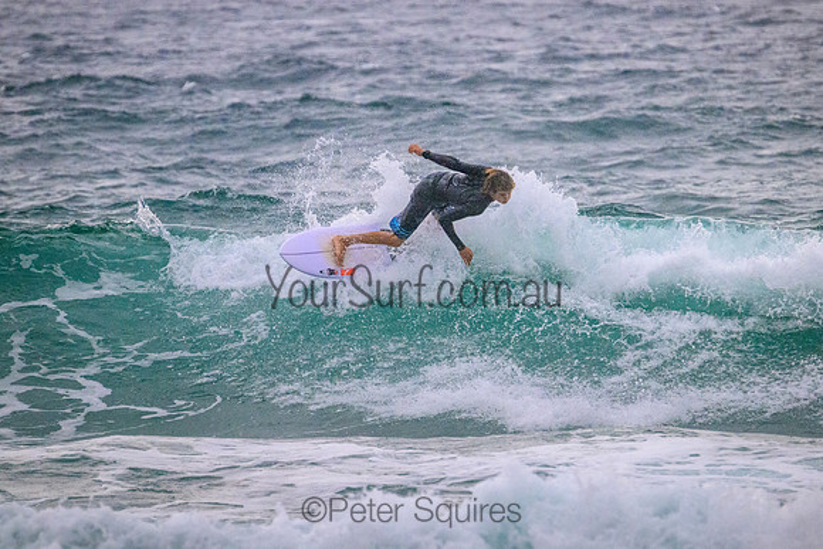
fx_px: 14688
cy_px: 258
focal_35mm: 642
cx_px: 439
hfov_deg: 3.2
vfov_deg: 2.1
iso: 8000
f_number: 11
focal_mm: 600
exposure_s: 1/2000
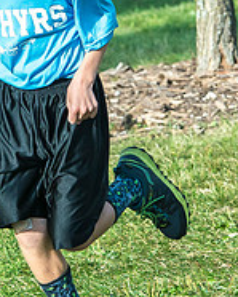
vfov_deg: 3.6
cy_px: 62
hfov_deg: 2.9
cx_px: -85
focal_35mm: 531
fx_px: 4672
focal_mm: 150
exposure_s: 1/4000
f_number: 6.3
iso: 2000
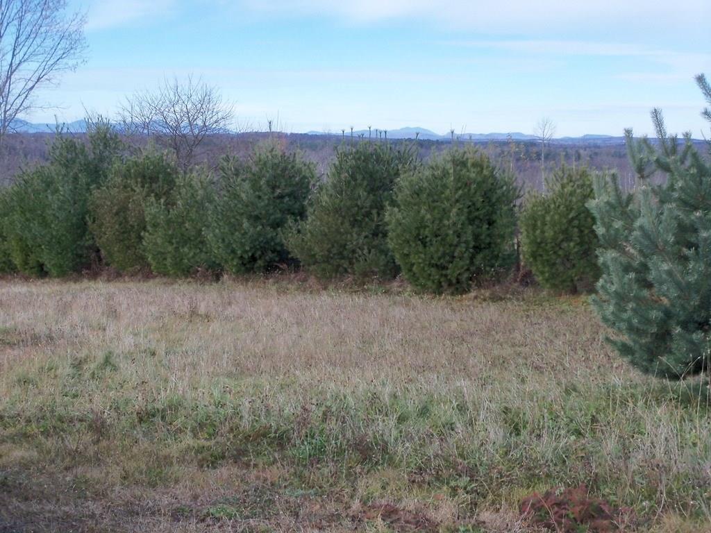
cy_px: 266
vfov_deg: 24.4
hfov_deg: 32.2
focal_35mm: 60
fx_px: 1232
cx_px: 356
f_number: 3.4
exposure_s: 1/500
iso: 160
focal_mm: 10.7
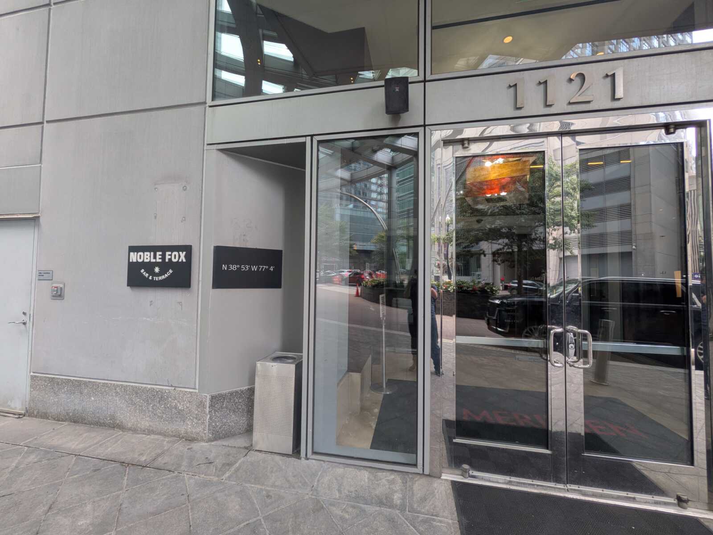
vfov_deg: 85.7
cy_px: 268
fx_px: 288
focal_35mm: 14
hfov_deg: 102.1
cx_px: 356
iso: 55
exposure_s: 1/60
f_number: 2.2
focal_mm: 1.83
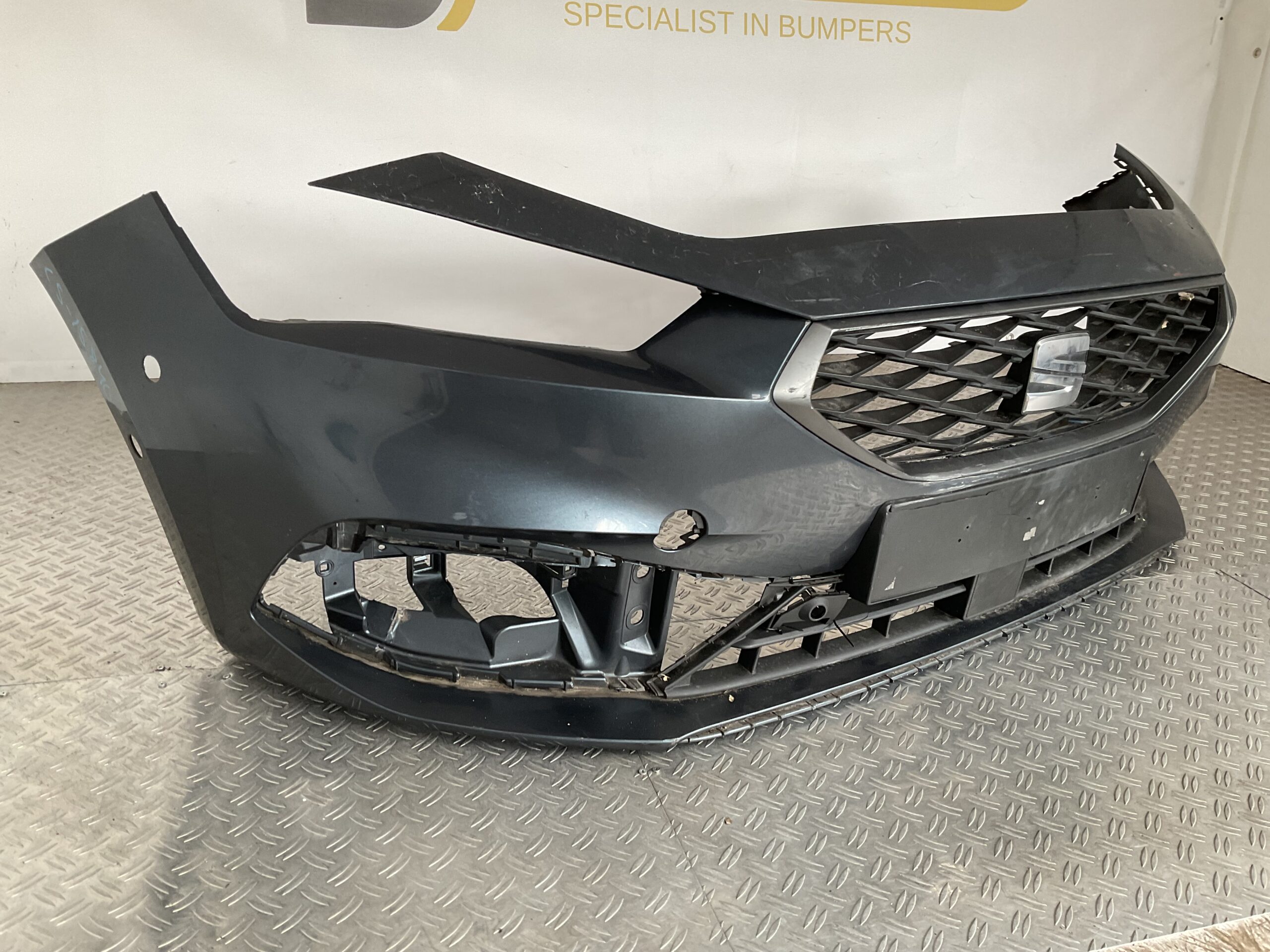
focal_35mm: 29
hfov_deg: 61.7
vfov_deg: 48.2
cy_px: 476
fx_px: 1064
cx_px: 635
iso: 50
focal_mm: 3
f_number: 1.8
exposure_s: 1/100
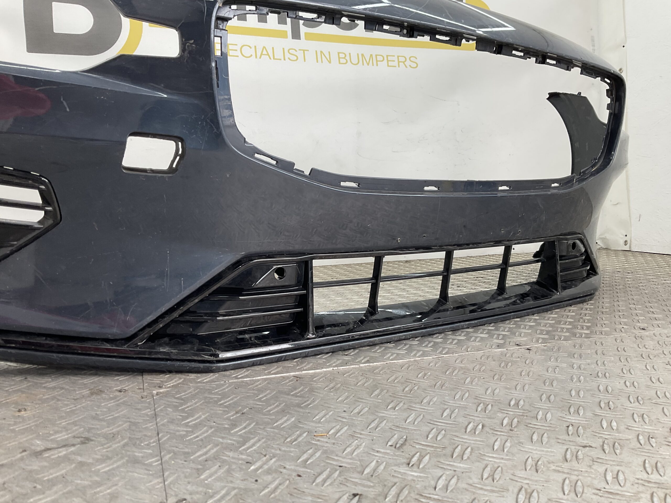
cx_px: 336
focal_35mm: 29
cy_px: 252
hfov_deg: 61.7
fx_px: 562
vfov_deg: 48.2
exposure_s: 1/120
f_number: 1.8
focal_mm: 3
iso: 25
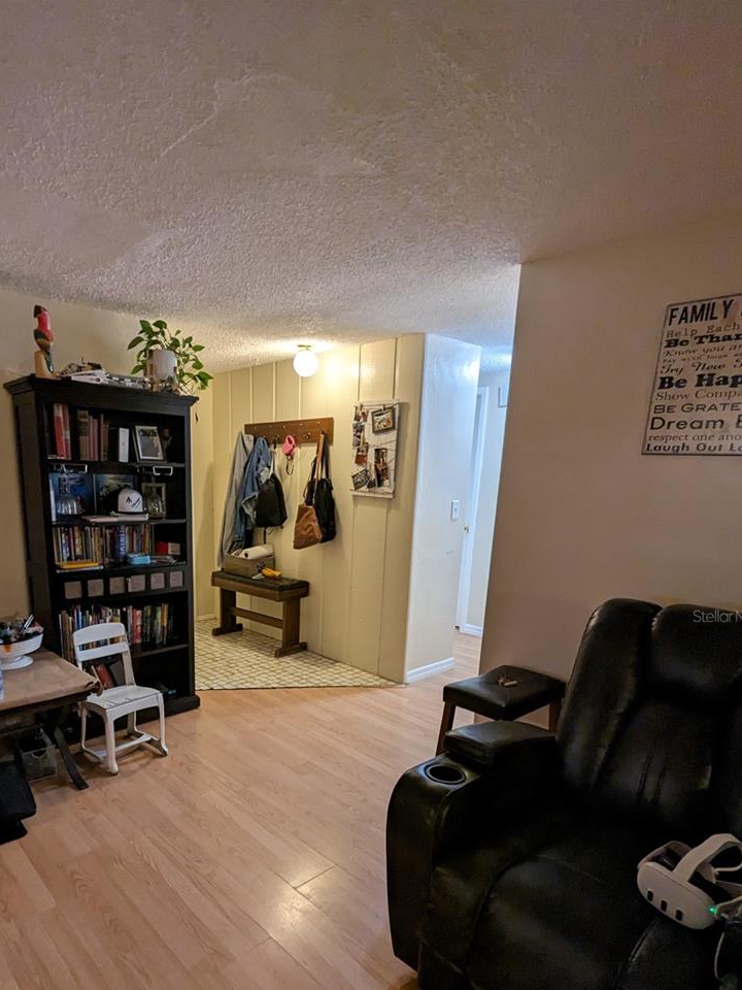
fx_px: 572
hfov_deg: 65.4
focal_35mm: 20
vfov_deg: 80.3
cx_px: 302
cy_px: 616
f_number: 2.2
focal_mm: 2.35
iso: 140
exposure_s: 1/24
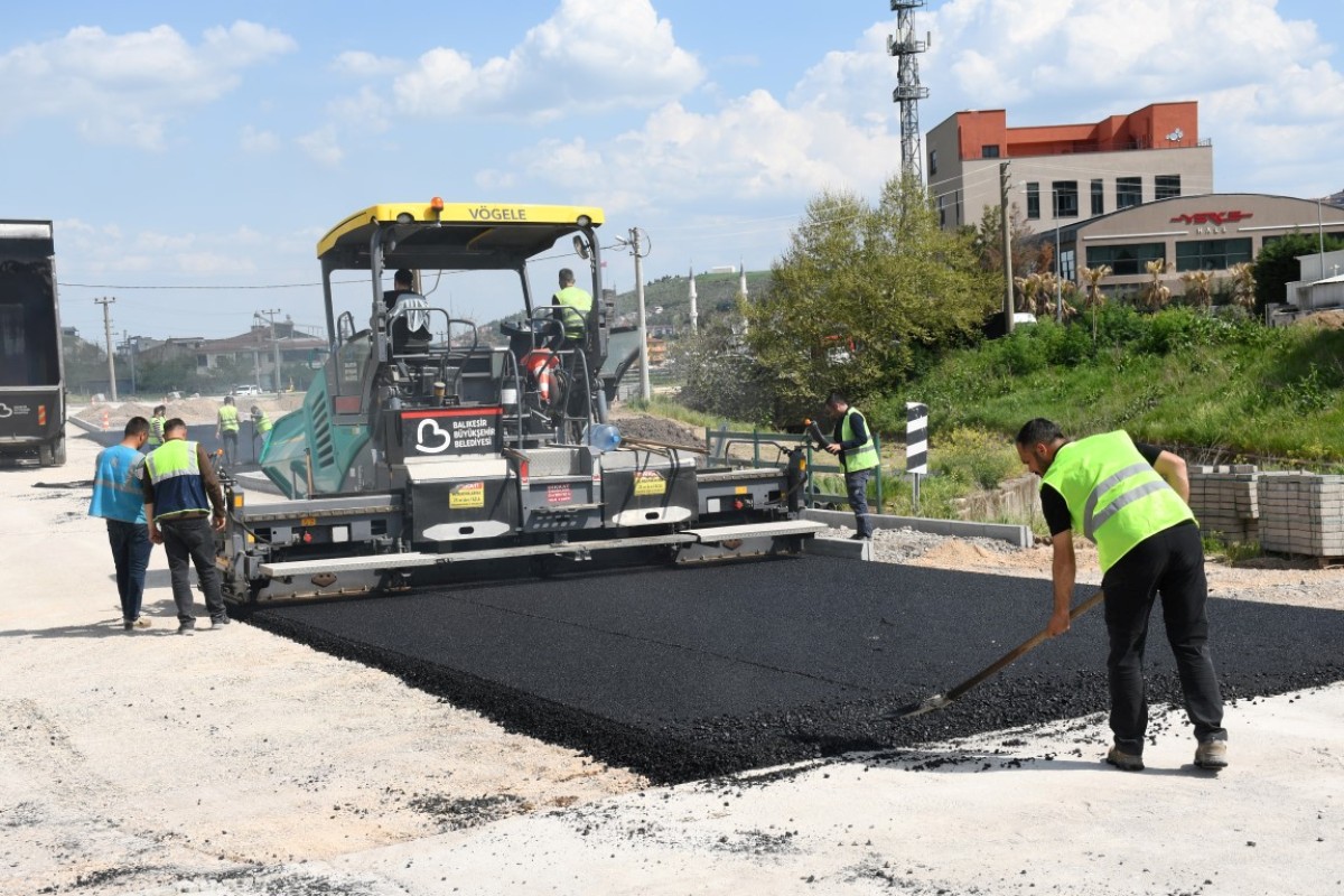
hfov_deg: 41.1
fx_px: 1792
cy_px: 448
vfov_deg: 28.1
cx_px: 672
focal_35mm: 48
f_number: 9
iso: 100
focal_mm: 32
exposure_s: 1/320
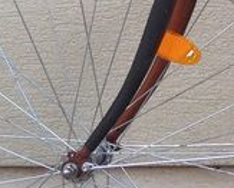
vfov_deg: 7.4
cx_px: 513
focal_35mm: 209
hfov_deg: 8.6
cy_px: -14
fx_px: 1450
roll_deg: +0.1
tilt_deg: -9.3
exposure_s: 1/120
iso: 50
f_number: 2.4
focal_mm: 4.28
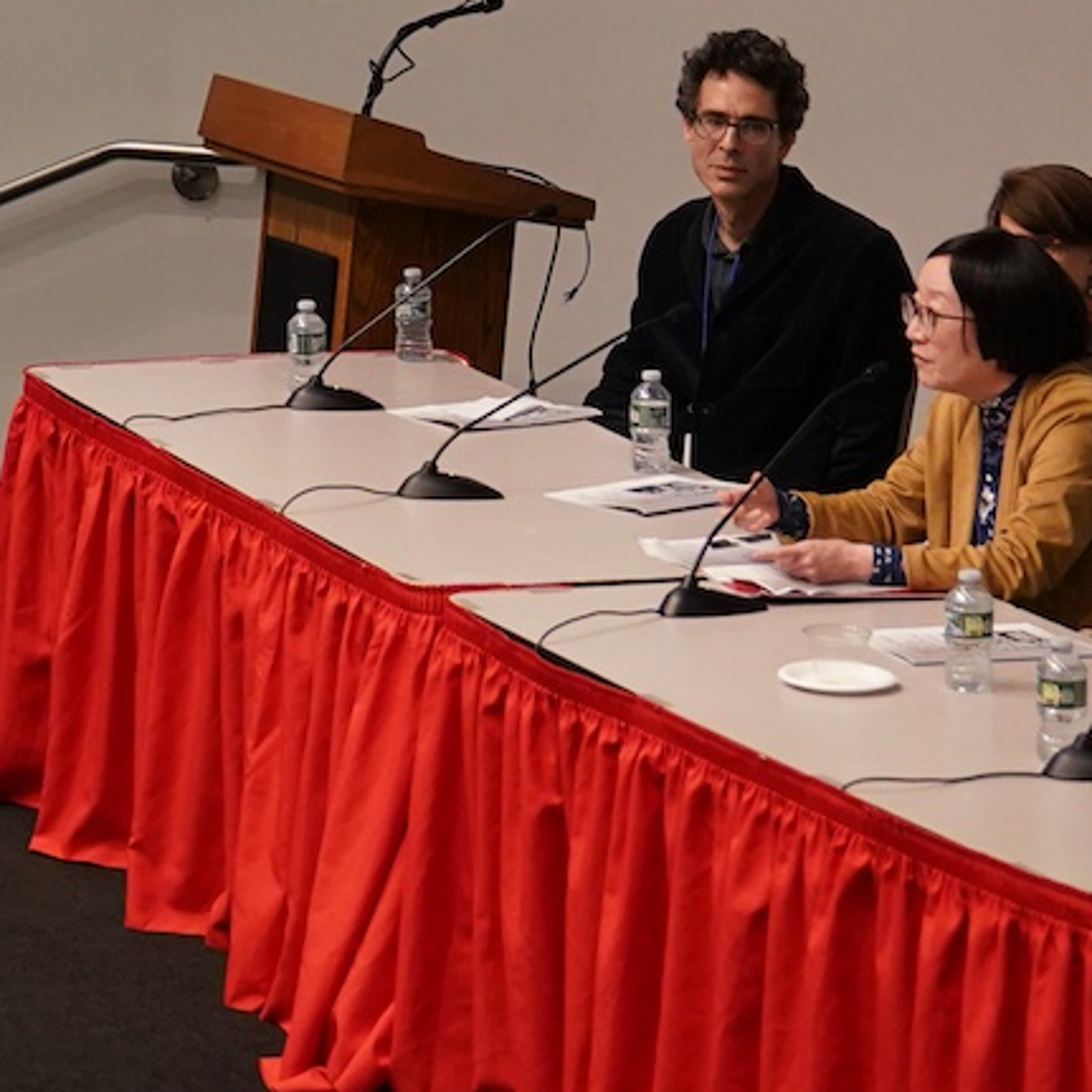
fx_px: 6353
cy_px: -243
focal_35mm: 178
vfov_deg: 9.7
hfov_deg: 9.4
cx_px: -727
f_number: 2.8
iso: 2500
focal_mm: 43
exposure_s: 1/160
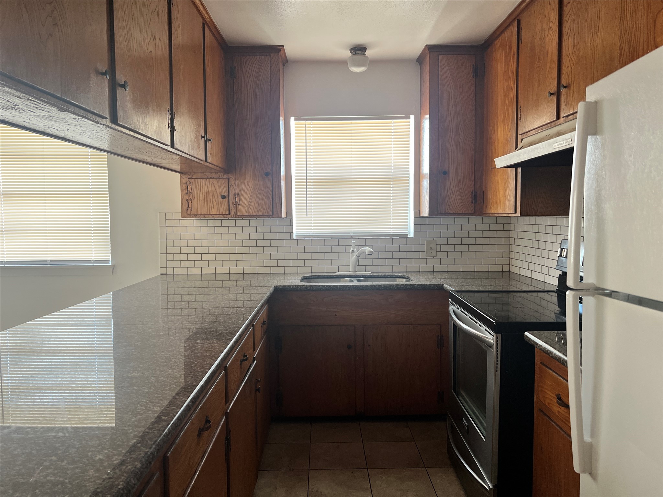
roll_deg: +0.5
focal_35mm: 26
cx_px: 332
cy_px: 248
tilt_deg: -4.1
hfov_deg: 67.3
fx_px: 498
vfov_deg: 53.1
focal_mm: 5.7
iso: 125
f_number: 1.5
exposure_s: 1/107
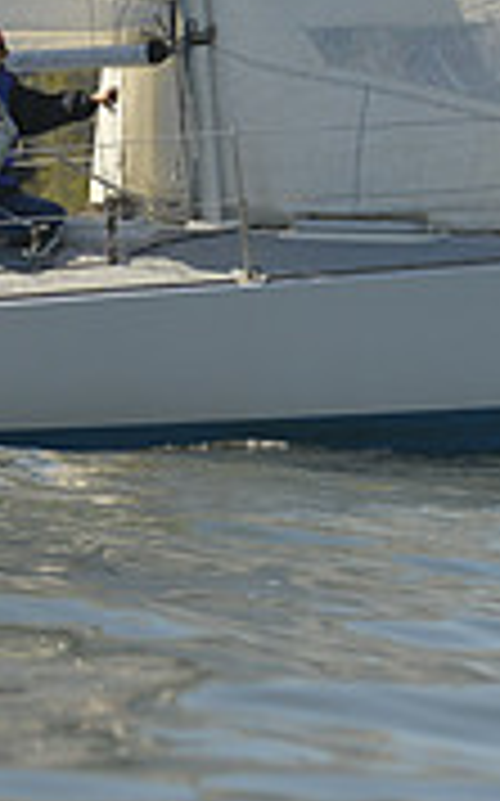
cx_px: 365
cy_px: 16
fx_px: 14522
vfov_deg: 3.2
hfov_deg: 2.0
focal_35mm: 665
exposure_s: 1/1250
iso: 200
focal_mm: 200
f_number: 5.6
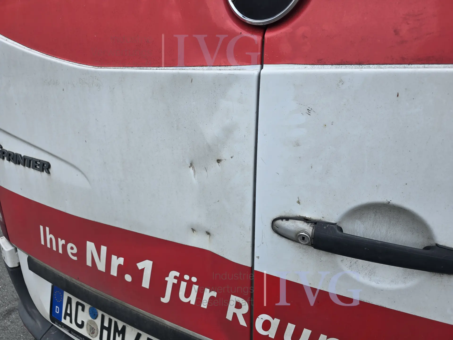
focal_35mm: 23
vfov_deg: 58.9
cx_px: 226
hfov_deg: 73.9
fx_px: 301
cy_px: 170
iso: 12
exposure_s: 1/499
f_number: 1.7
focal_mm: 6.3
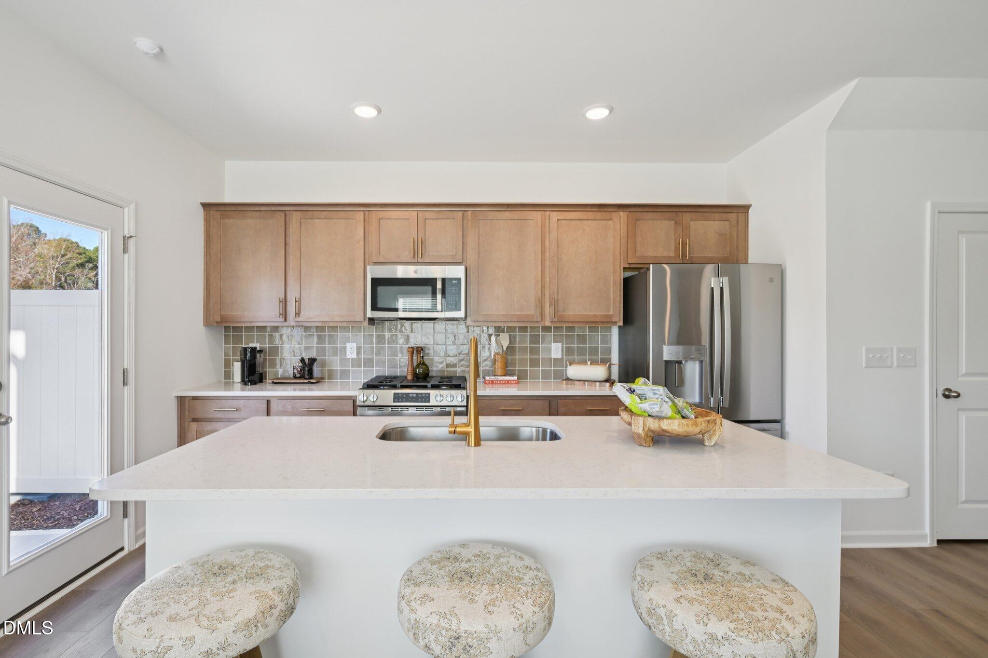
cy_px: 329
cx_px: 494
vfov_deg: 73.7
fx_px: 439
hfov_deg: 96.7
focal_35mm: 16
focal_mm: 16
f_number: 8
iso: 100
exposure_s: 1/15
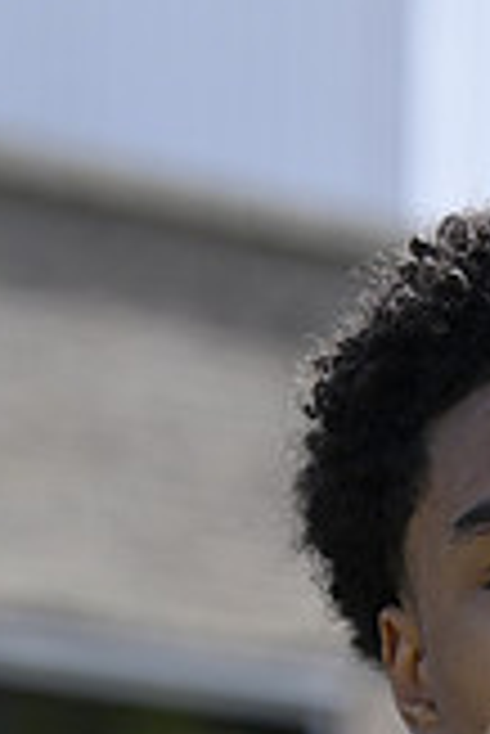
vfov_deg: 5.4
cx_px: 627
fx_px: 7599
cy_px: 1247
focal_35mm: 373
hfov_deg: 3.7
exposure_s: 1/1000
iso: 125
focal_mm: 70
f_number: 3.2
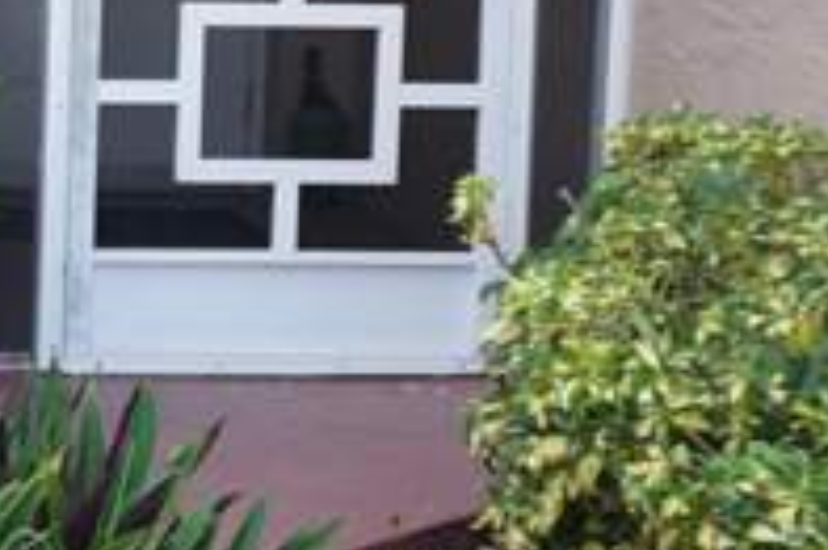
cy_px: -48
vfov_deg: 11.1
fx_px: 2804
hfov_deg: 15.2
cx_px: -509
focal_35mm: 122
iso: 320
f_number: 3.5
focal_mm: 30
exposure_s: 1/500
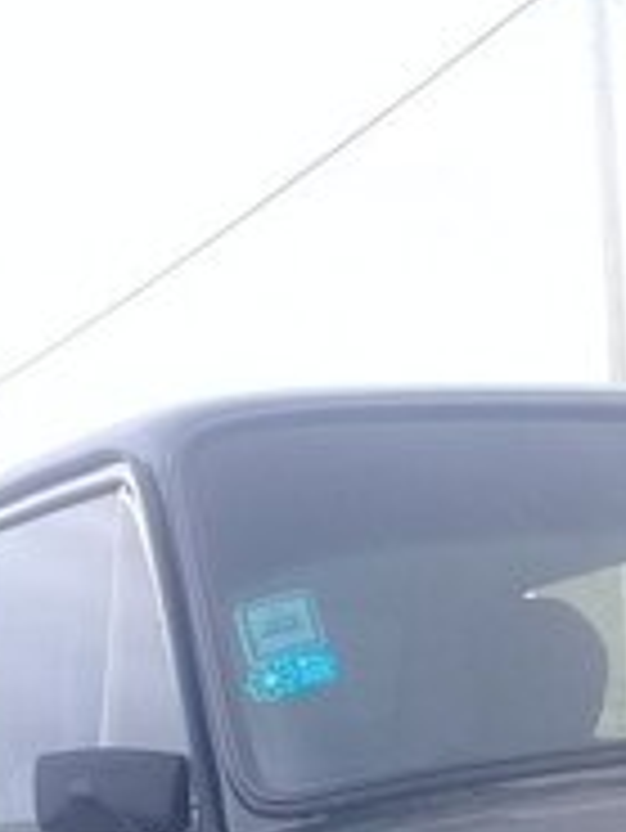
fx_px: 1999
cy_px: 1066
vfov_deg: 21.4
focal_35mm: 83
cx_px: 410
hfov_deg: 17.8
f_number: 2.2
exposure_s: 1/150
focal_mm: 3.3
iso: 50
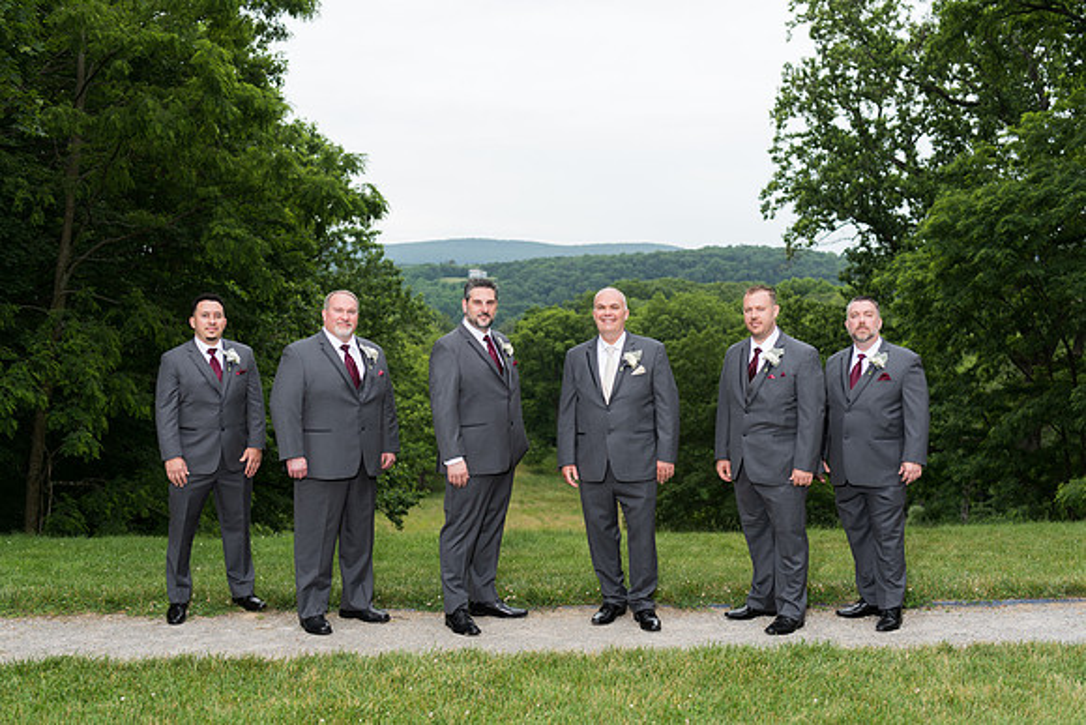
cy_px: 362
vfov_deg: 30.3
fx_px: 1336
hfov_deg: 44.2
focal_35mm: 44
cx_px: 543
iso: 64
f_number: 2.8
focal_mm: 42
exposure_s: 1/250
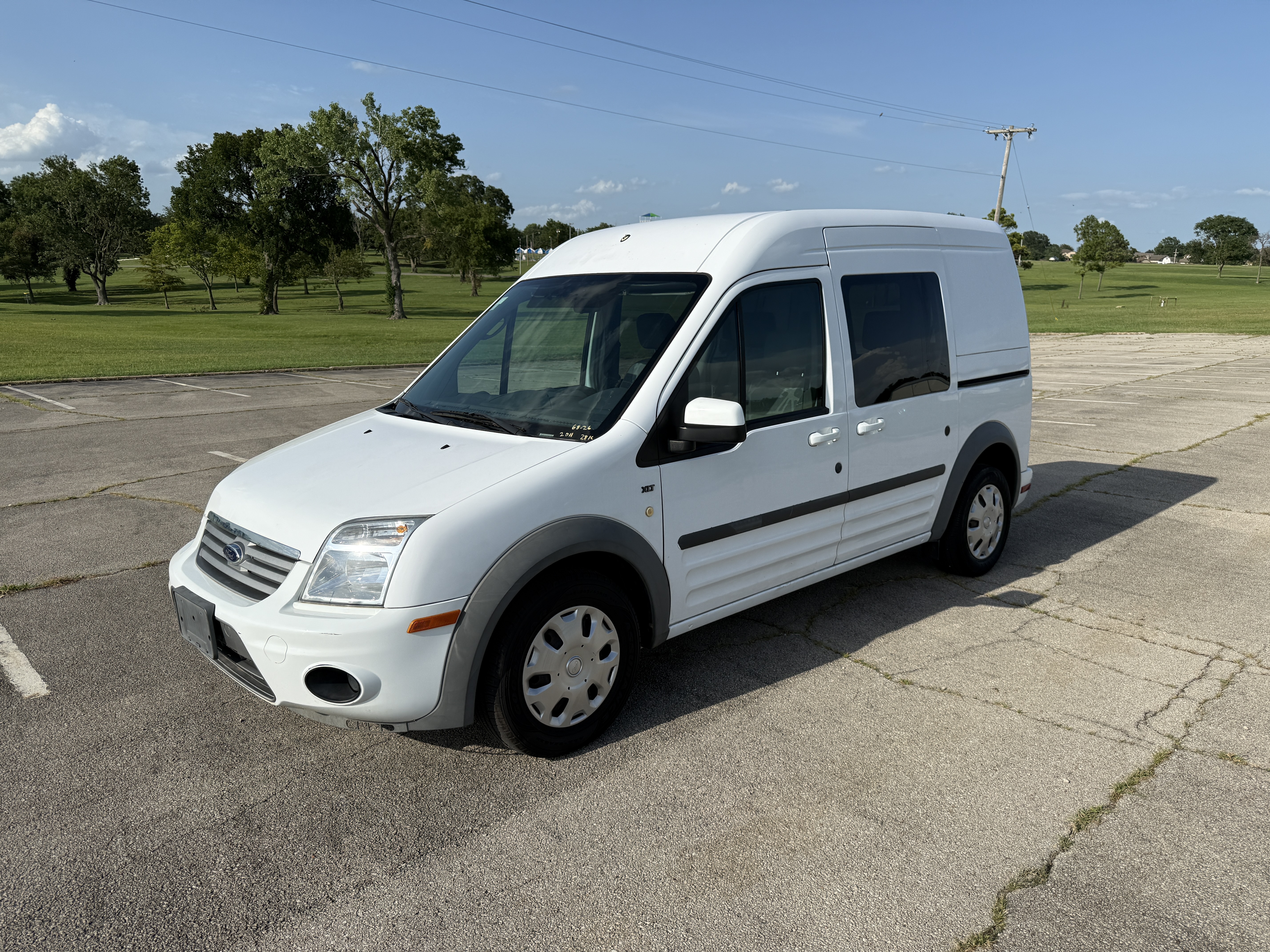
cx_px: 635
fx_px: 881
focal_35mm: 24
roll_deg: -3.7
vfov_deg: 56.8
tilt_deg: -17.3
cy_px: 476
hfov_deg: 71.6
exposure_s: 1/6173
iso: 80
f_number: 1.78
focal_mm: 6.76
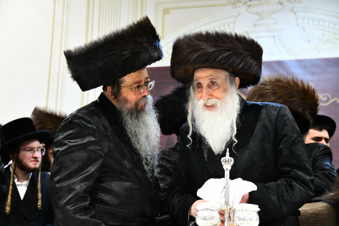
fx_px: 659
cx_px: 170
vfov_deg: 19.5
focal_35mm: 70
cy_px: 113
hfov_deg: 28.8
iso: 4000
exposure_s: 1/160
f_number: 5.6
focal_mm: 70
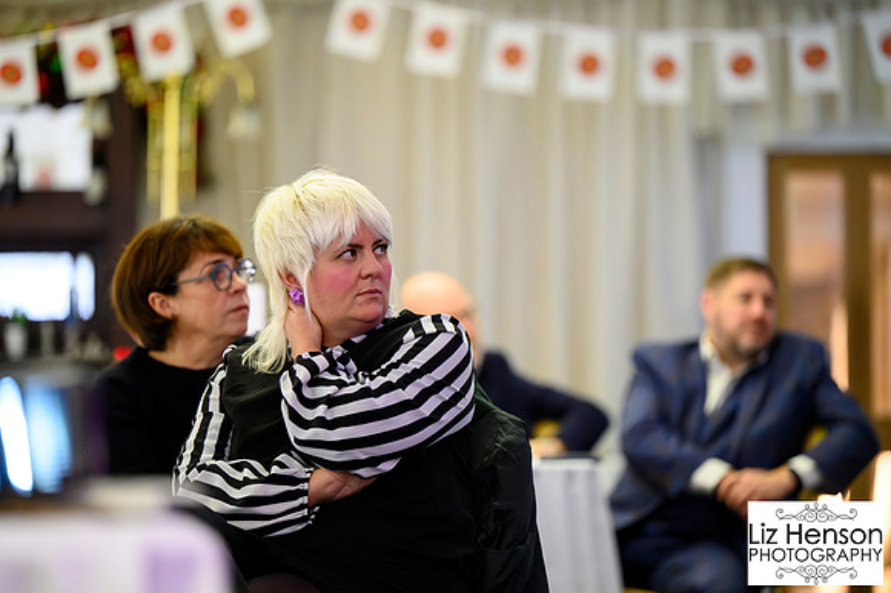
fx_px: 3972
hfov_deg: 12.8
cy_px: 296
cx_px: 446
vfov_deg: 8.5
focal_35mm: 161
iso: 8000
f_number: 2.8
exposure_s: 1/200
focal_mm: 155
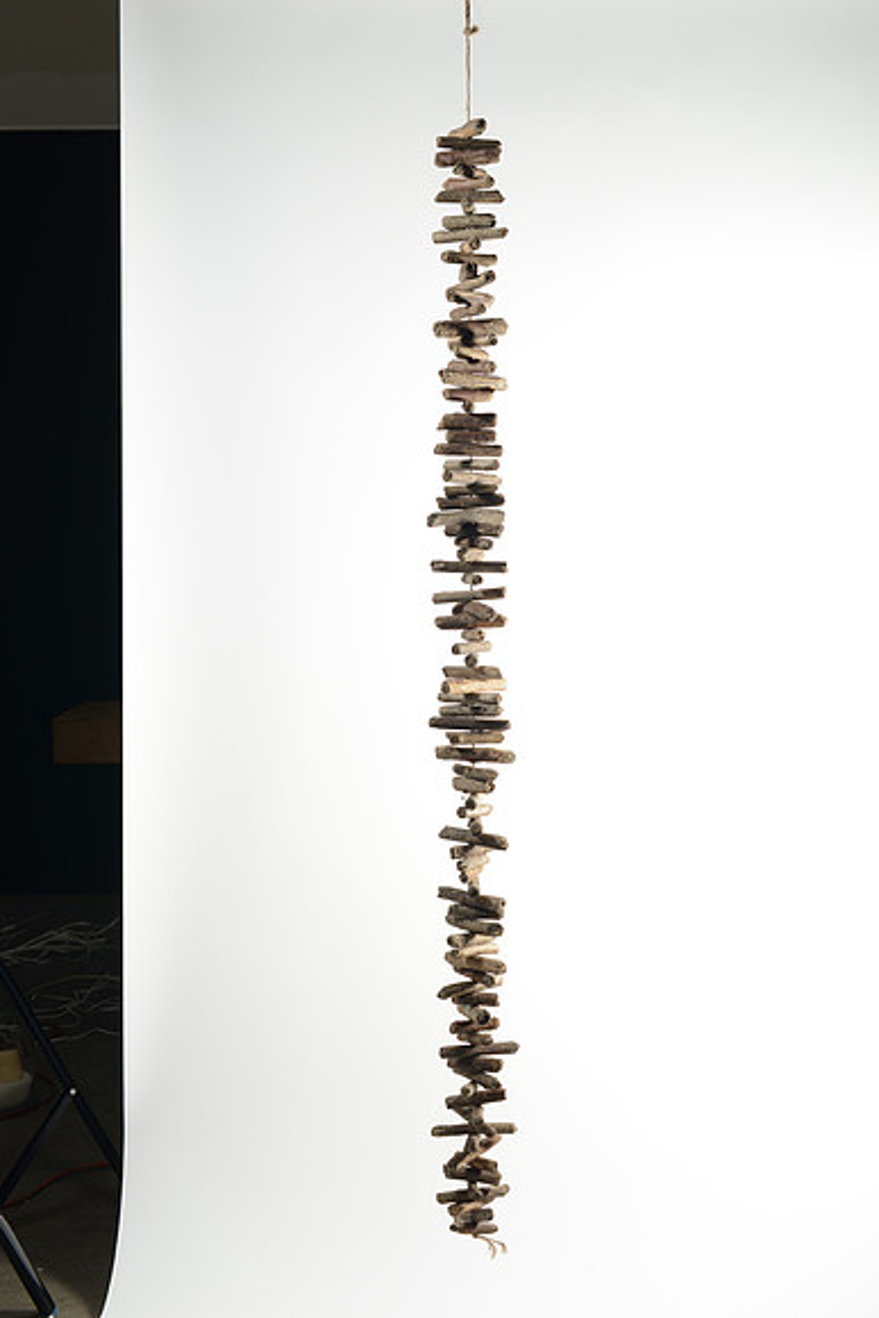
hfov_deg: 27.0
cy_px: 659
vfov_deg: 39.6
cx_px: 440
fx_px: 1830
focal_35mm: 50
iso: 200
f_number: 6.3
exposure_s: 1/200
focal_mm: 50
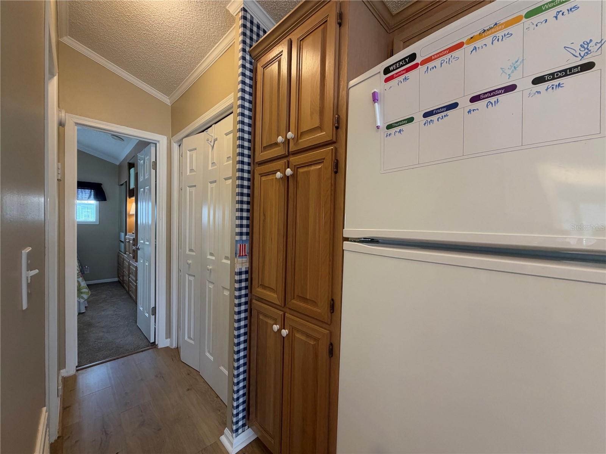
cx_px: 303
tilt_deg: -0.9
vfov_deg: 85.7
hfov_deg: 102.1
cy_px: 227
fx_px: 245
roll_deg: -1.5
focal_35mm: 14
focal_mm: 2.22
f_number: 2.2
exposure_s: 1/60
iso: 320
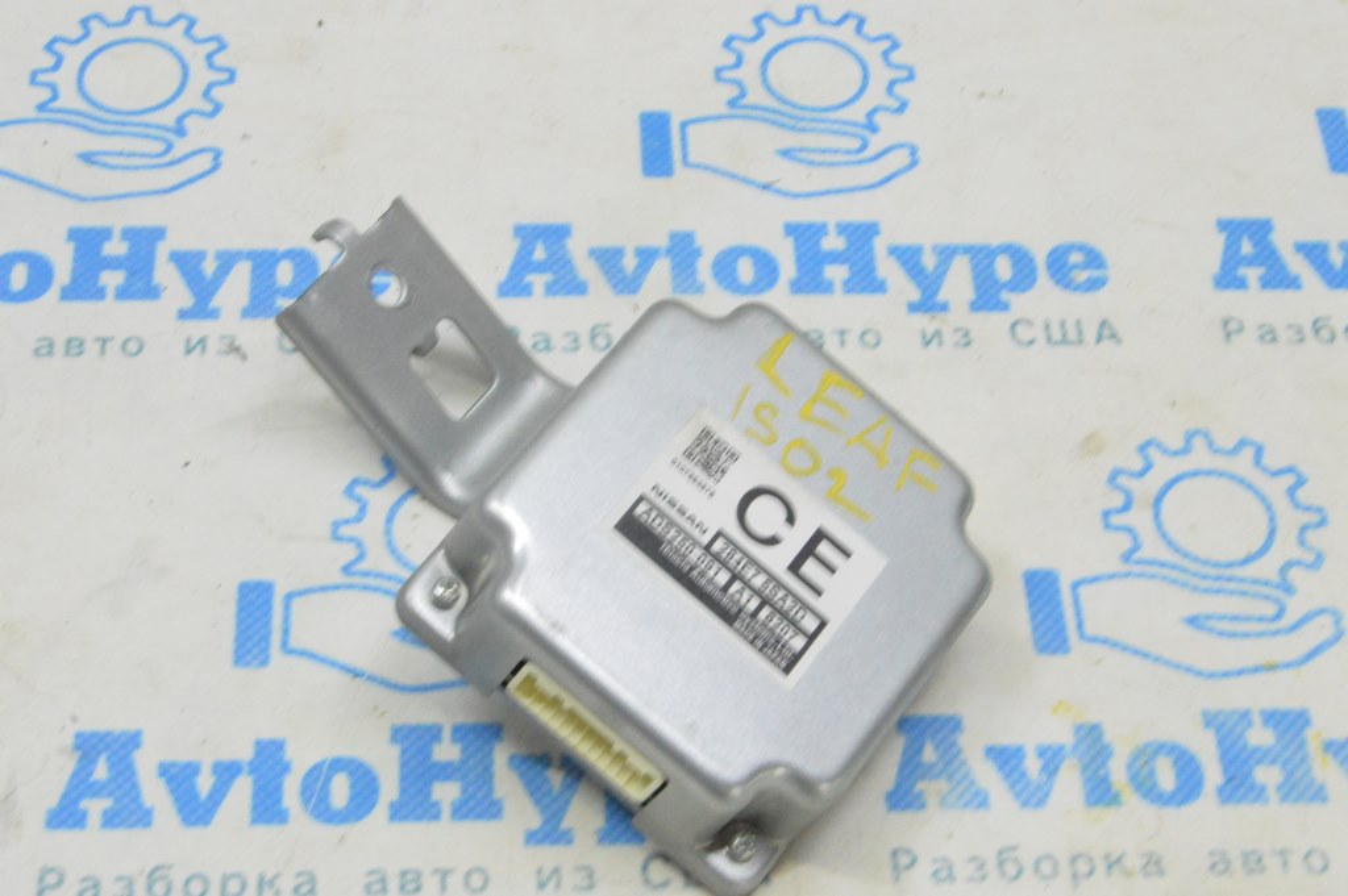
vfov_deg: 18.2
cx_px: 674
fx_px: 2806
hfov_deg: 27.0
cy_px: 448
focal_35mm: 75
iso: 6400
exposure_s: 1/20
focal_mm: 50
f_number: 20
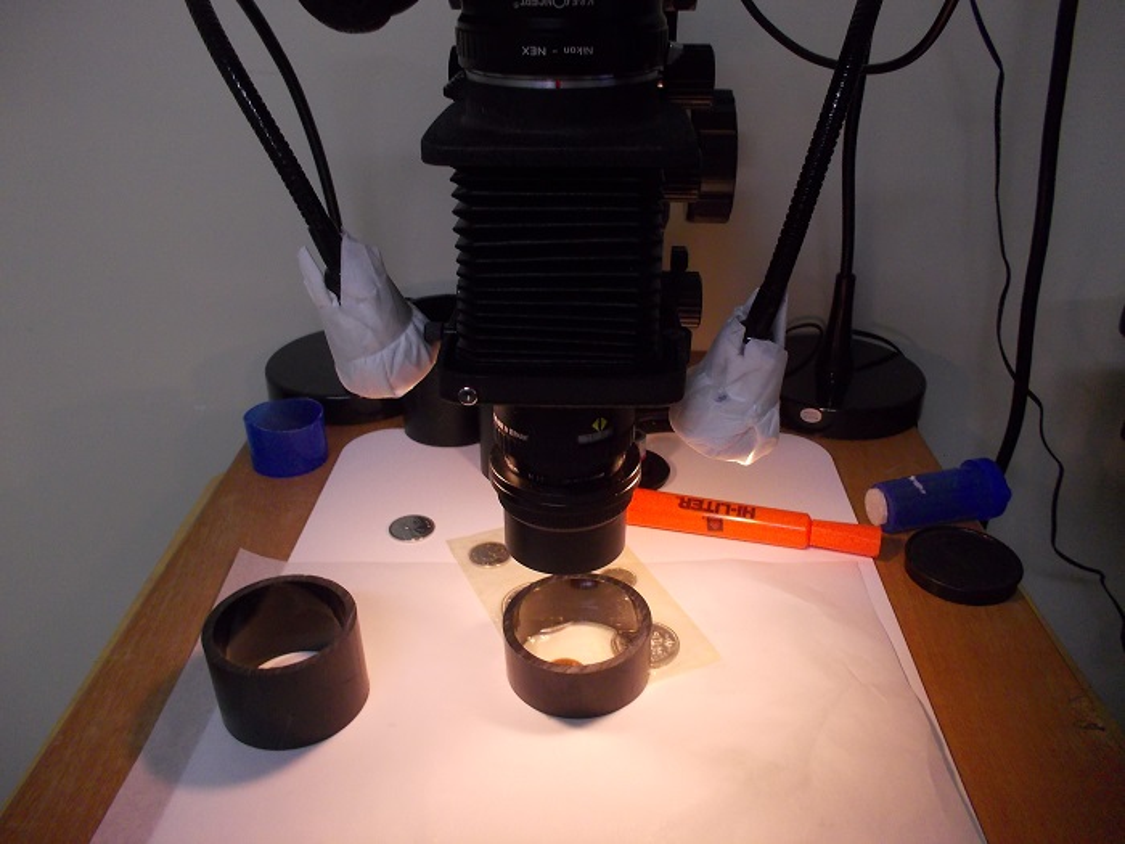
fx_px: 942
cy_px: 422
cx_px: 562
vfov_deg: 48.2
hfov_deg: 61.7
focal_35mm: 29
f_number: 3.3
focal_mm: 4.1
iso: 200
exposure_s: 1/25
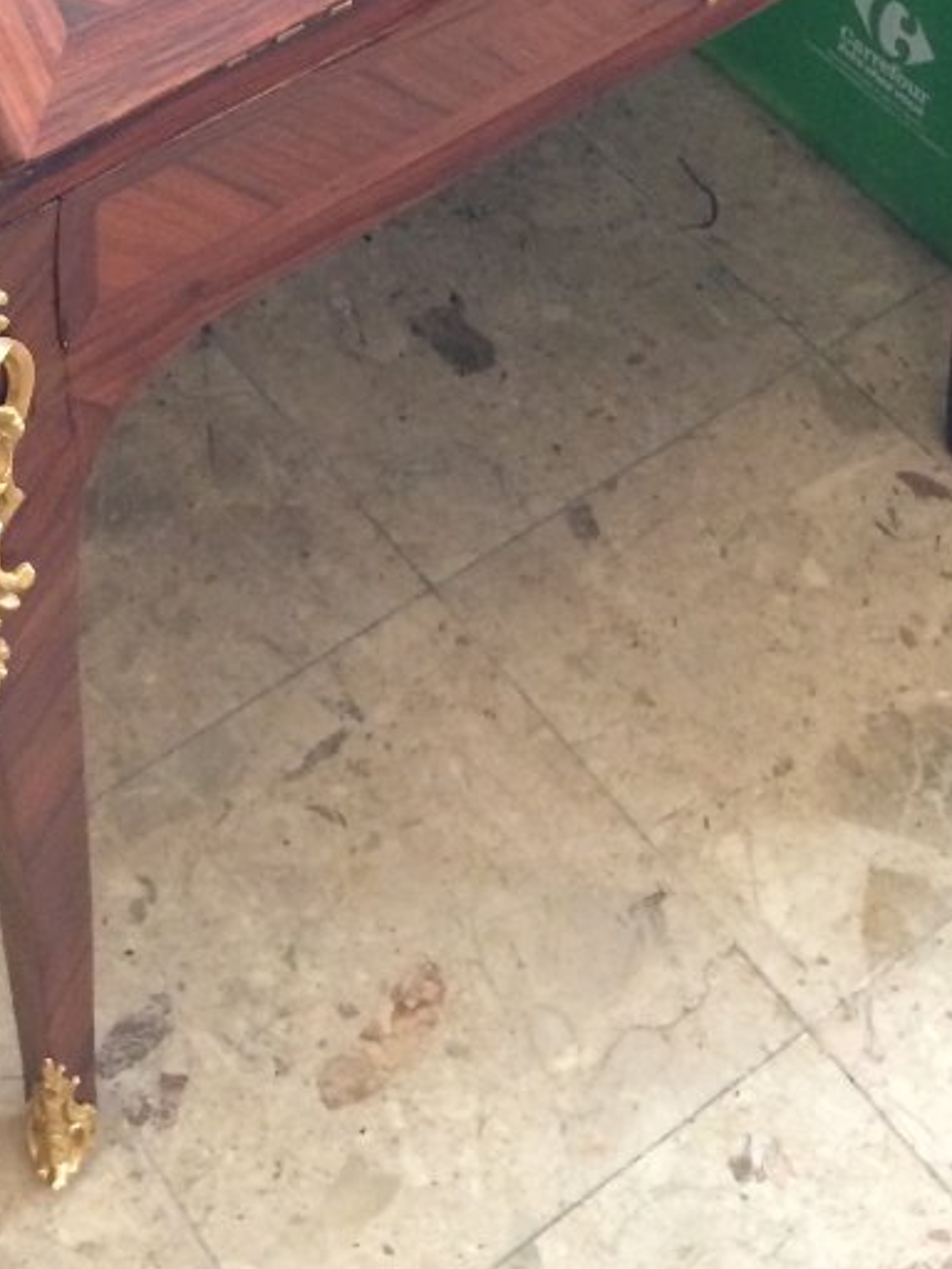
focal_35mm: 68
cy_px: -119
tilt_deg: -40.9
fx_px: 2493
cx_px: 226
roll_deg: +2.1
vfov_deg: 26.4
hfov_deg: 21.4
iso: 250
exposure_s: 1/33
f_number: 2.2
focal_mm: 4.15
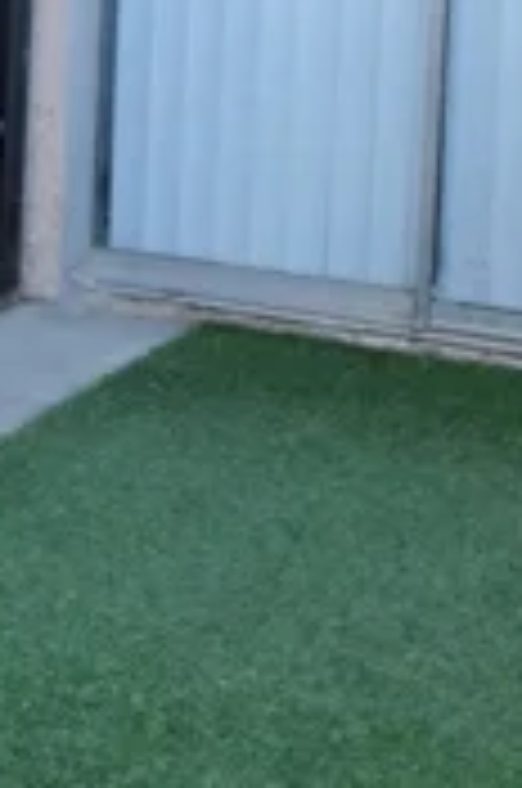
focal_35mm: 77
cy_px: -131
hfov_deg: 17.6
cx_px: 358
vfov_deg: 24.2
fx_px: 1681
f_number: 5.6
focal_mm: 8.8
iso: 500
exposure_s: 1/60
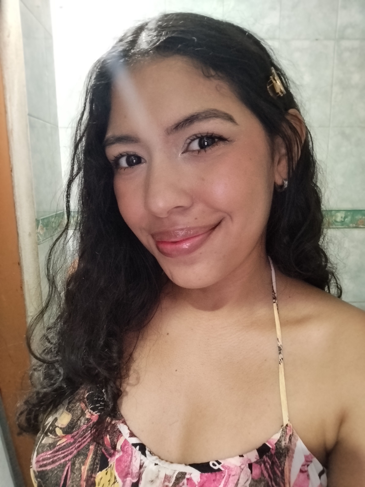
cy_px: 244
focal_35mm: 24
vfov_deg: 71.6
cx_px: 182
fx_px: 337
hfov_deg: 56.8
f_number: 2.4
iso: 800
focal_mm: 3.26
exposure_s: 1/17
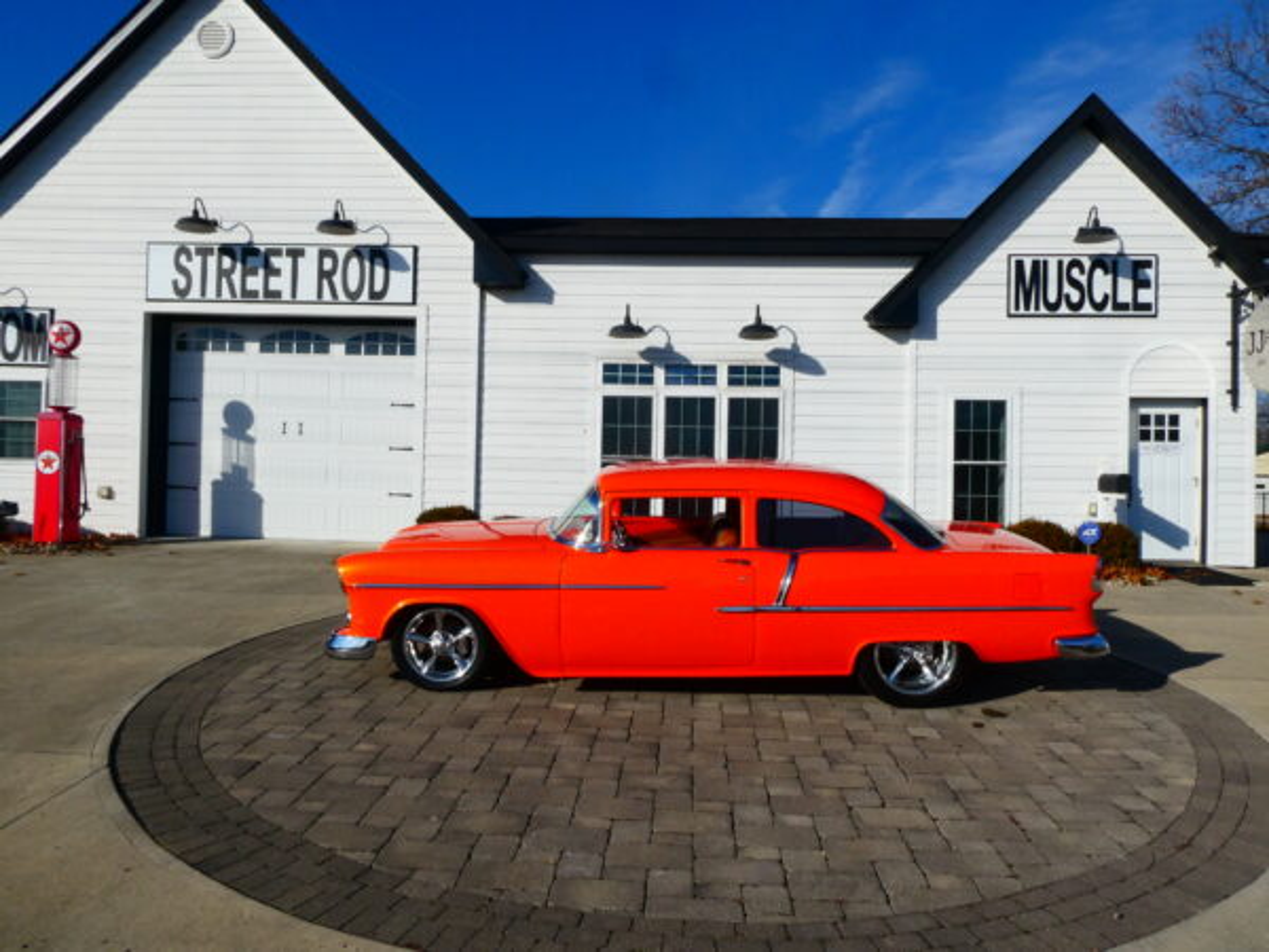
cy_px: 476
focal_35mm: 24
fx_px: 880
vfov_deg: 56.8
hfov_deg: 71.6
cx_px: 634
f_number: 5.6
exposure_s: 1/800
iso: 80
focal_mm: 4.3
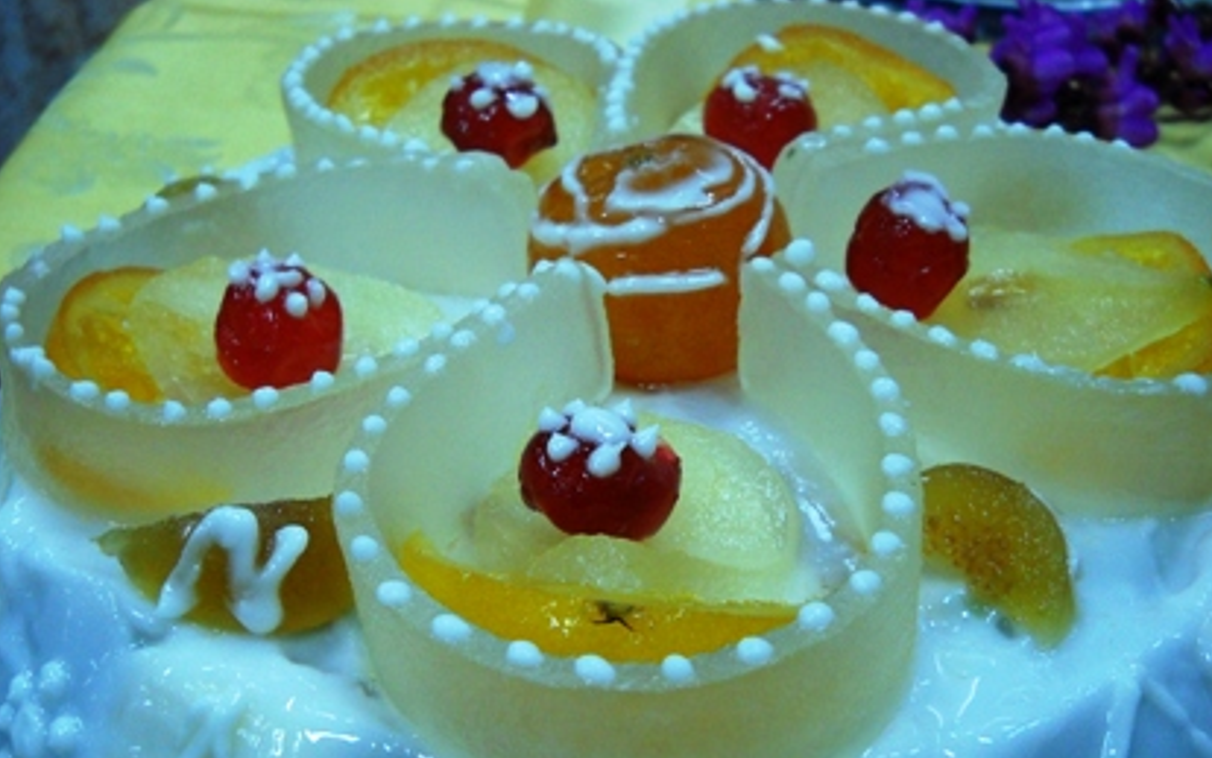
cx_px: 591
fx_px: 1553
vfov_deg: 27.4
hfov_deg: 42.6
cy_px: 459
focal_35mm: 47
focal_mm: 6.72
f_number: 3.1
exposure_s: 1/54
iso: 400
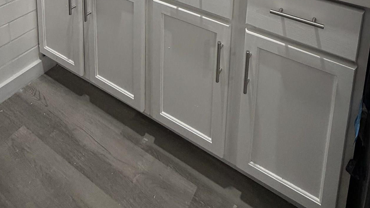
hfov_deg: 67.4
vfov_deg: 28.0
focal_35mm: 28
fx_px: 275
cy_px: -103
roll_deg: -2.2
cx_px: 217
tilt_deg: -10.0
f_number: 2.2
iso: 250
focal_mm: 2.22
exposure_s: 1/60
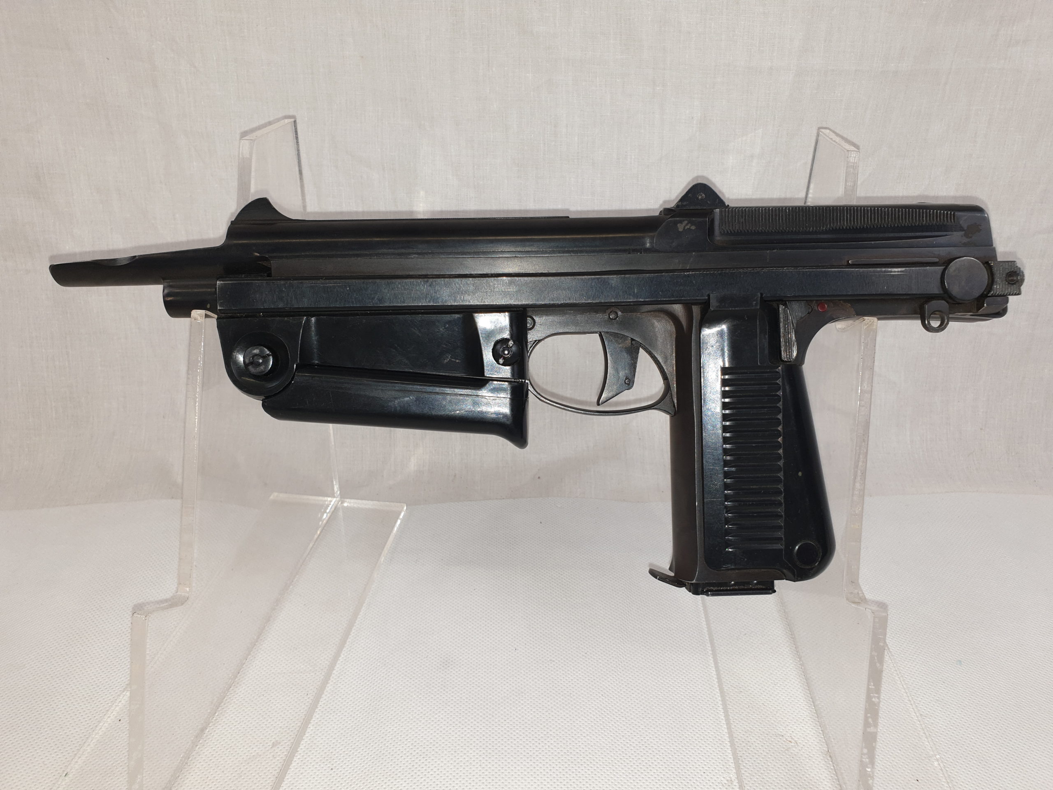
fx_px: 791
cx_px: 526
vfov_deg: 53.1
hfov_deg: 67.3
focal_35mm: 26
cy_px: 395
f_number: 2.4
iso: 50
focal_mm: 4.3
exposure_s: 1/100
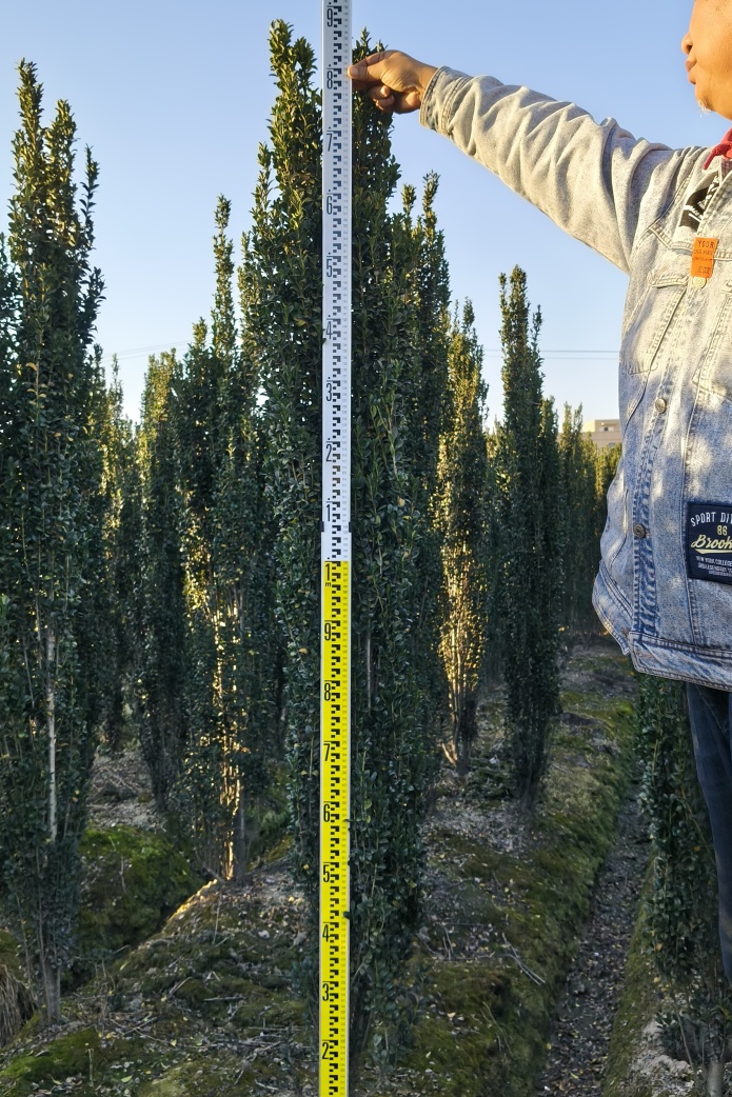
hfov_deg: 40.0
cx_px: 338
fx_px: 1006
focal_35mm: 33
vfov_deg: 57.2
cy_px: 543
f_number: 1.8
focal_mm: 4.84
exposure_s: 1/800
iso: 80
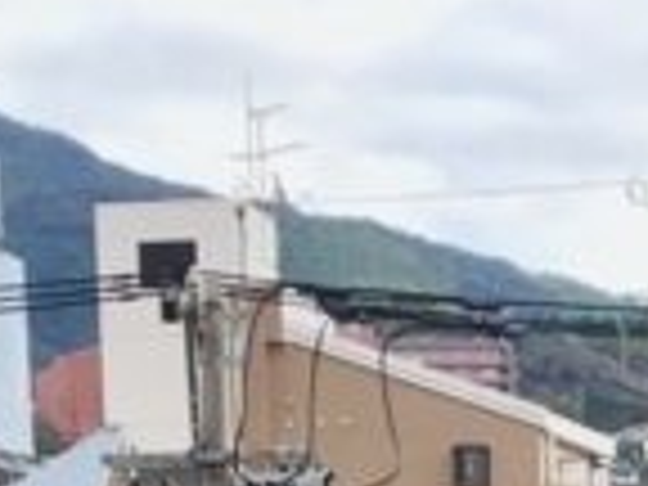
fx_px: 3856
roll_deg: +0.3
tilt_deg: -12.3
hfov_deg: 9.6
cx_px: 616
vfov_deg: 6.3
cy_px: 1688
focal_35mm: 206
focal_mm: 4.15
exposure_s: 1/353
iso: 32
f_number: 2.2
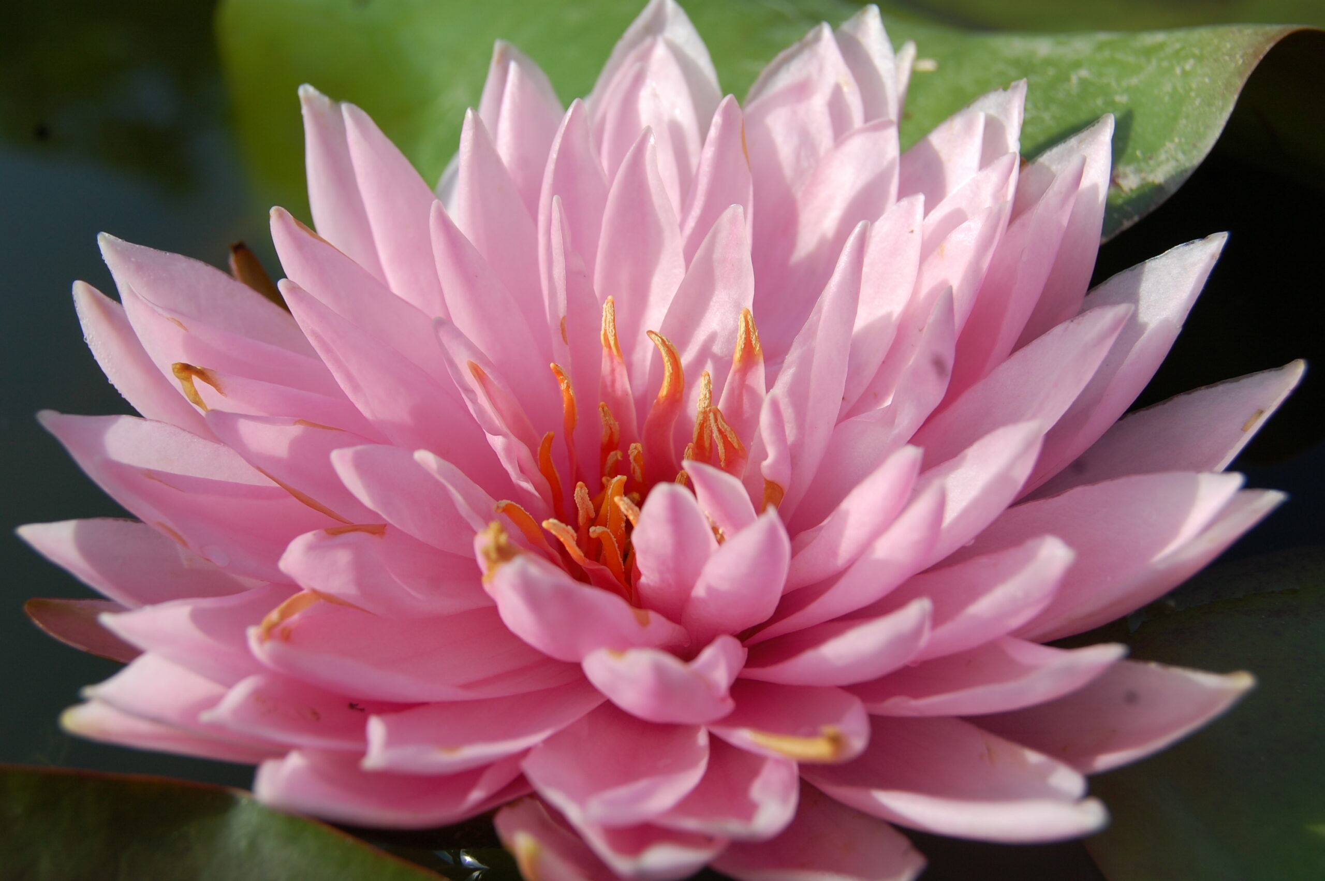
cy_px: 440
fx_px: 2096
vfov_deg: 23.7
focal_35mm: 57
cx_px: 662
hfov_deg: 35.1
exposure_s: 1/320
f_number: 9
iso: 200
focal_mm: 38
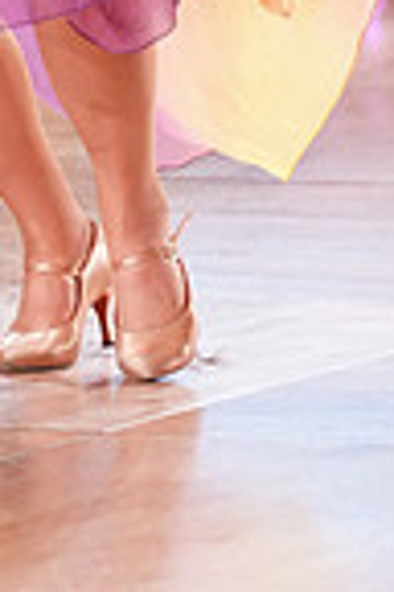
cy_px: -497
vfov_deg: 3.1
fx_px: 10752
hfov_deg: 2.1
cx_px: -330
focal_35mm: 655
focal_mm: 163
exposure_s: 1/500
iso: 2000
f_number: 2.8
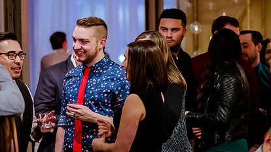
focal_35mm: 231
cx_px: 95
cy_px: 72
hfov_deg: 9.3
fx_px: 1660
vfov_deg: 5.3
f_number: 2.8
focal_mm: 105
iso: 4000
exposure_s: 1/100
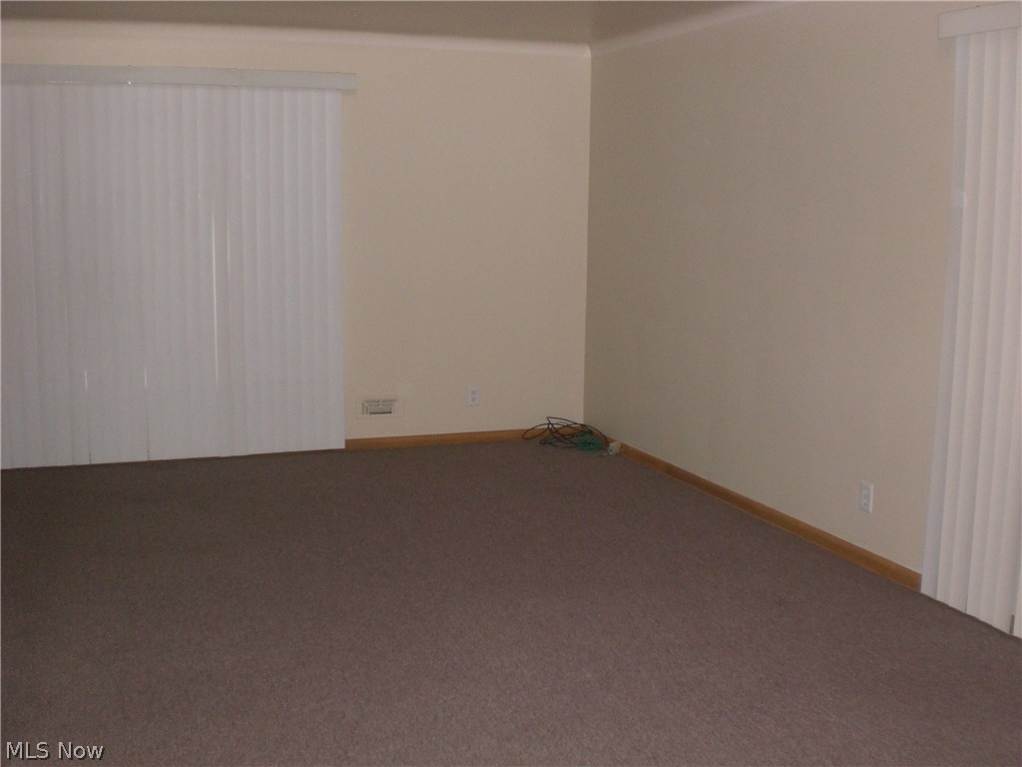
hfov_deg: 49.0
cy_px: 384
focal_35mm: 38
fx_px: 1122
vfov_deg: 37.7
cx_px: 511
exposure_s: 1/60
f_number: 3.1
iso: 200
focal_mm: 6.3
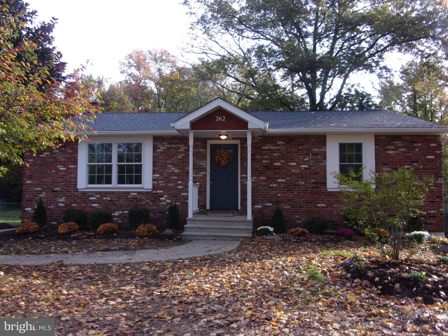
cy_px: 168
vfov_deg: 49.7
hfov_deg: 63.4
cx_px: 224
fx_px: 362
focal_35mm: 28
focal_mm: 5.1
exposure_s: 1/125
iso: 80
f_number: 3.9
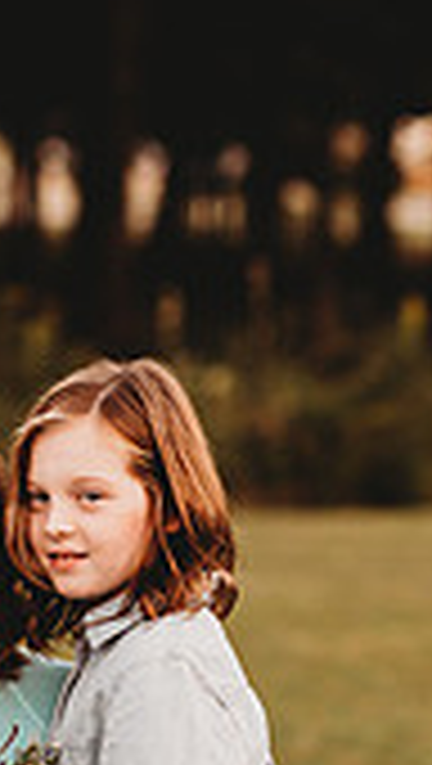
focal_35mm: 235
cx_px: -45
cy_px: 891
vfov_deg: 9.1
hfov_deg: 5.2
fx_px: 4771
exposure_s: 1/125
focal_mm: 85
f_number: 2.2
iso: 125
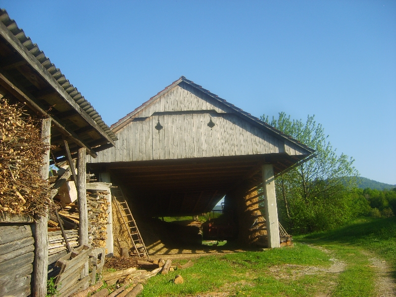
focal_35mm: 35
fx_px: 400
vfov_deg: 40.7
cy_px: 148
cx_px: 198
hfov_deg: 52.6
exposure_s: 1/500
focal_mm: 5.8
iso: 50
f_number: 2.8
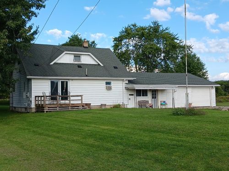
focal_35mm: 26
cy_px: 86
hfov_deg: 67.3
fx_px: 172
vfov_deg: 53.1
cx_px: 114
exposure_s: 1/333
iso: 20
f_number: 1.8
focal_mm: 3.98
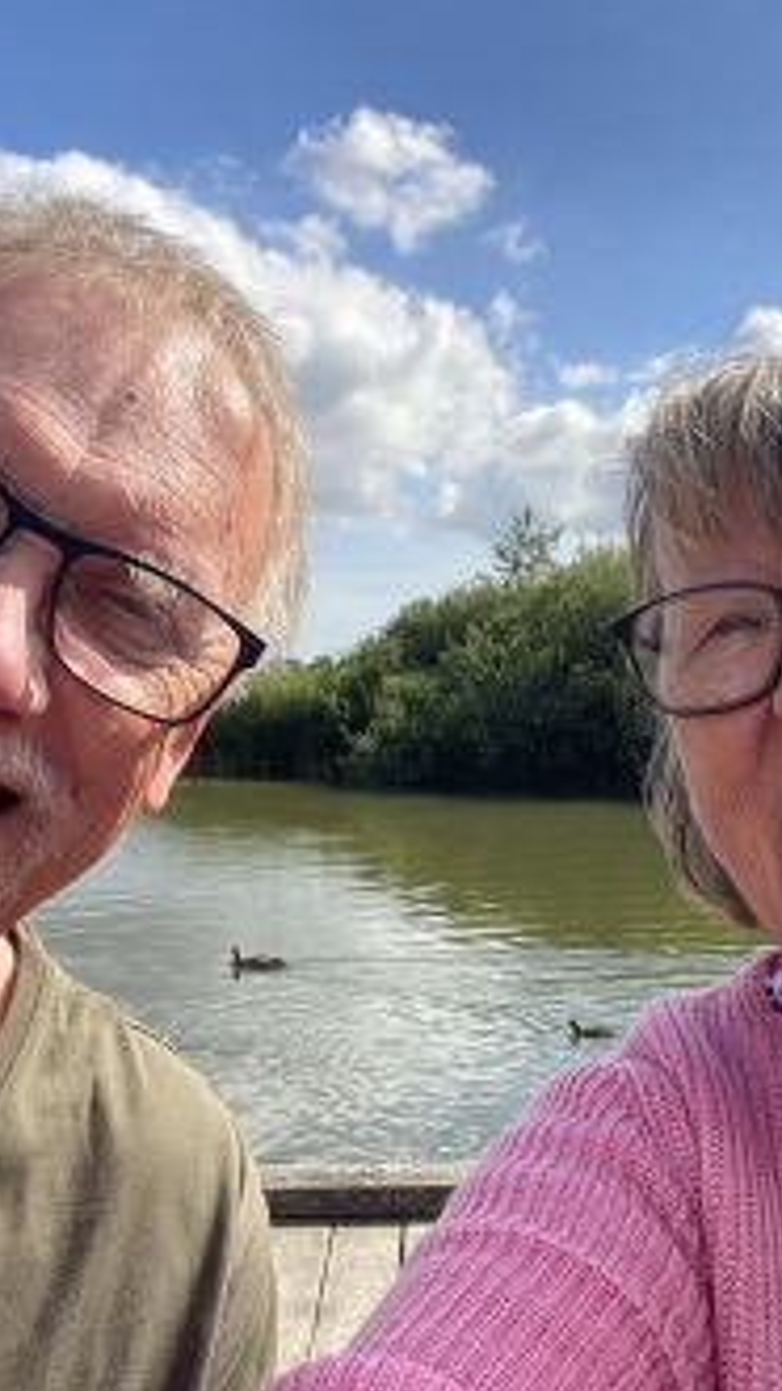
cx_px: 492
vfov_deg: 58.0
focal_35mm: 34
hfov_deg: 34.4
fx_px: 1254
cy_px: 687
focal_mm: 2.71
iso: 25
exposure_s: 1/600
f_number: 2.2
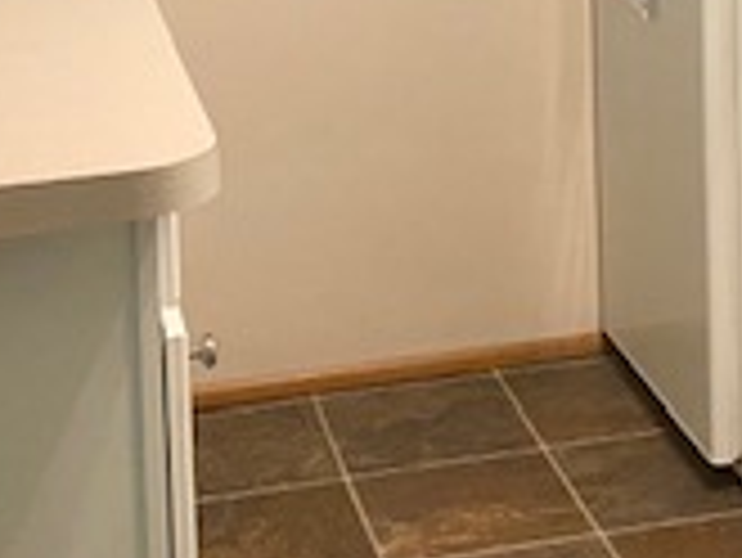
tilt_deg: -9.1
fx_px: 2167
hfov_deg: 19.3
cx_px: 576
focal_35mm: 101
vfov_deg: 14.2
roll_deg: +1.9
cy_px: -140
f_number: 1.8
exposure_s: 1/60
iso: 160
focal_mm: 4.25
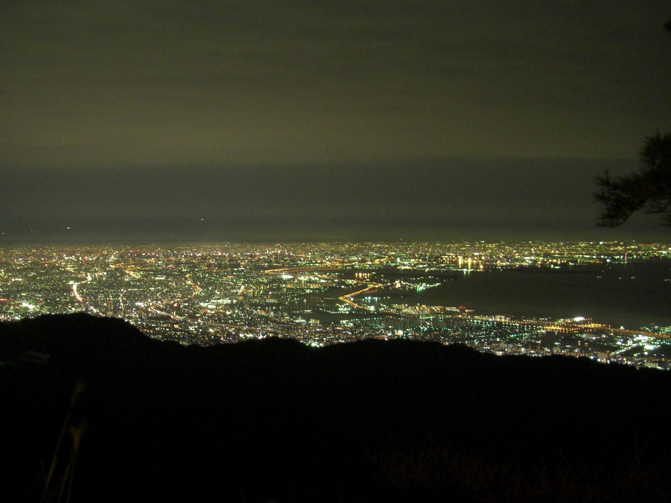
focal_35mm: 48
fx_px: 930
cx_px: 323
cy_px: 308
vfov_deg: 30.2
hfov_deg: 39.7
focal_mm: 6.3
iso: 250
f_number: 3.4
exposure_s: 2
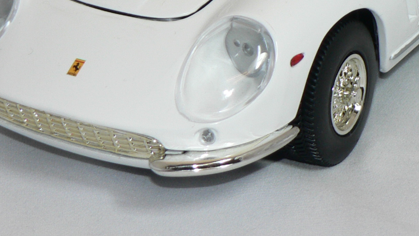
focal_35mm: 184
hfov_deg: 11.7
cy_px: -93
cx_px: 282
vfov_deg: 6.5
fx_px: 2044
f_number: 3.2
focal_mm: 10.9
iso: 80
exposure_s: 1/60
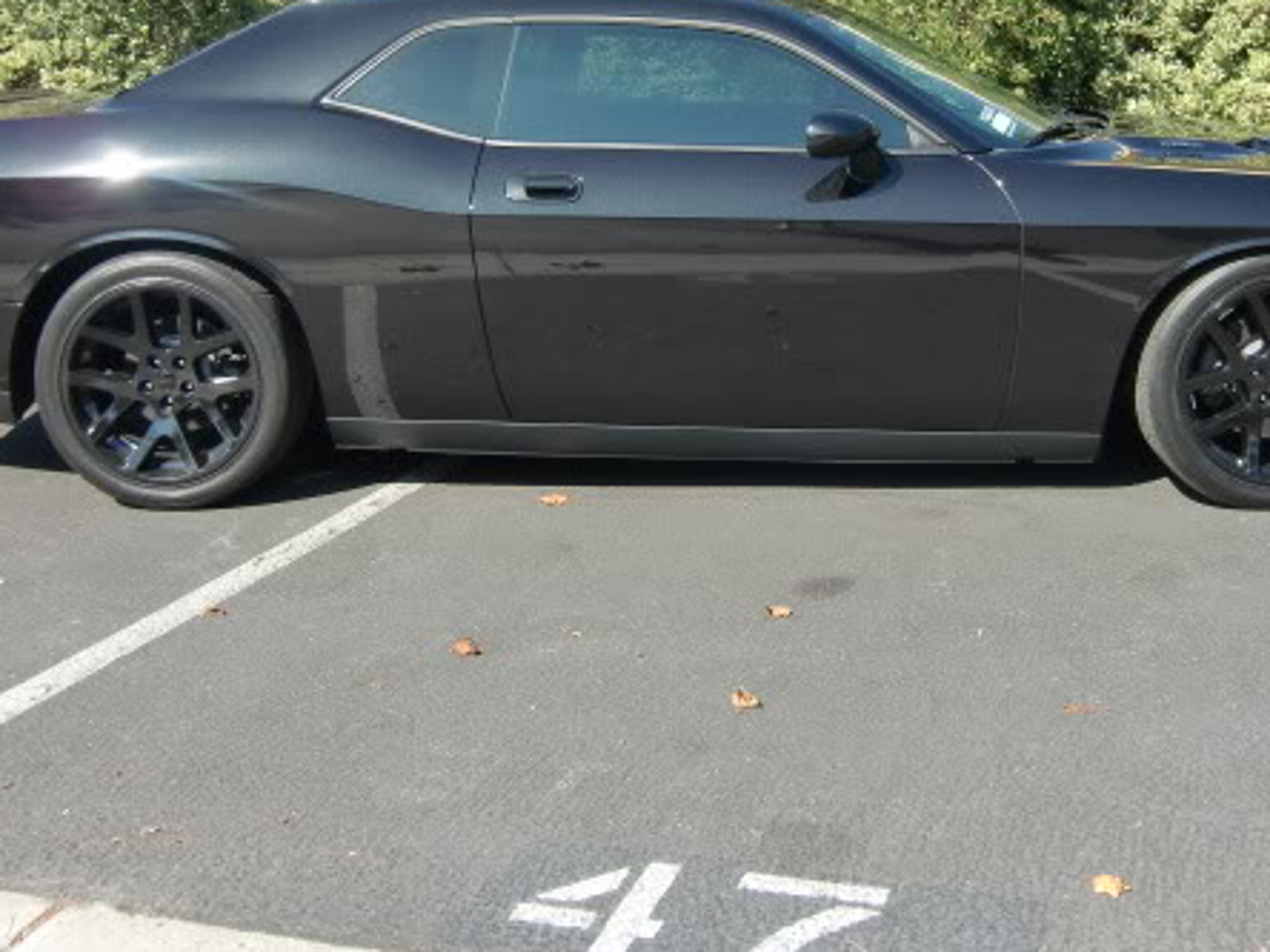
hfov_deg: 38.9
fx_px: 1798
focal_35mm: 49
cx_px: 698
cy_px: 303
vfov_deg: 29.4
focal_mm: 6.1
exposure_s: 1/320
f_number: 3.6
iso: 64
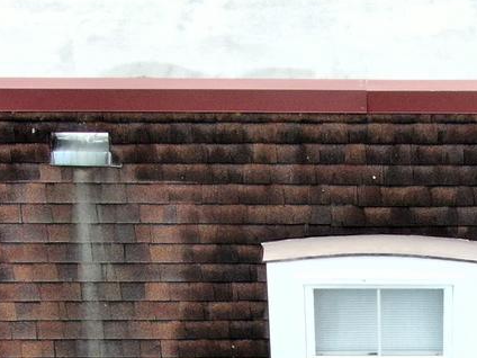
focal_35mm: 169
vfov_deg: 8.4
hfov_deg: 11.6
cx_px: 429
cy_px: 674
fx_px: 2329
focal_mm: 5.94
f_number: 3.3
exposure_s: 1/240
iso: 100
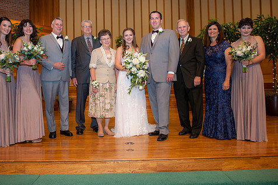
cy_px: 84
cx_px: 123
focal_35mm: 29
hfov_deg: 63.5
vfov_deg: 44.9
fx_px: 224
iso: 800
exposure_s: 1/160
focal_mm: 24
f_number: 3.5
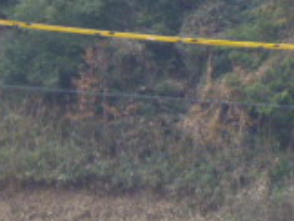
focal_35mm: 387
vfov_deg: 3.8
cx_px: 149
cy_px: 203
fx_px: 3292
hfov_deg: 5.1
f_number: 6.2
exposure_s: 1/125
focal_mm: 17.5
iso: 320
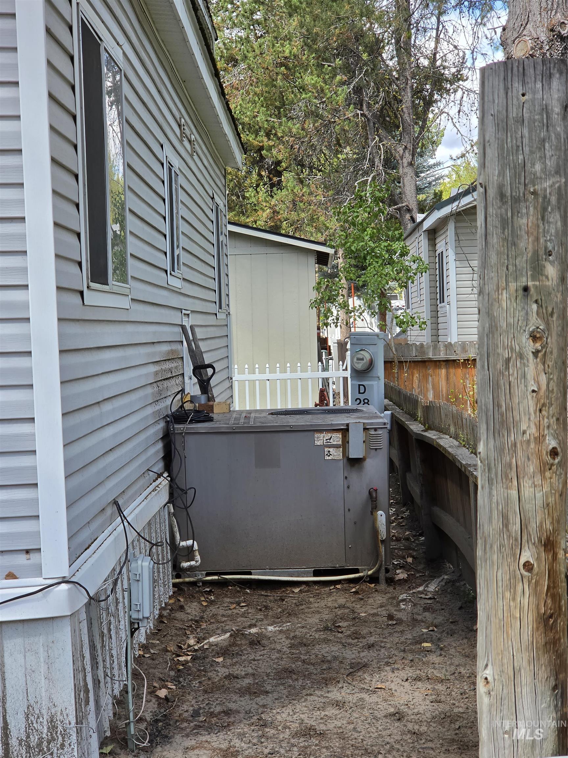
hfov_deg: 21.3
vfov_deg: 28.2
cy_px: 379
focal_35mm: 69
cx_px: 284
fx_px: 1510
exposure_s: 1/359
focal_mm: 7
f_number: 2.4
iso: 40
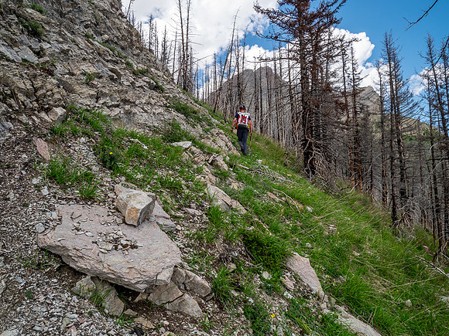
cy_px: 168
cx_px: 224
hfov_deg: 71.6
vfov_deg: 56.8
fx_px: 311
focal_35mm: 24
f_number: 8
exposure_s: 1/100
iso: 200
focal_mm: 12
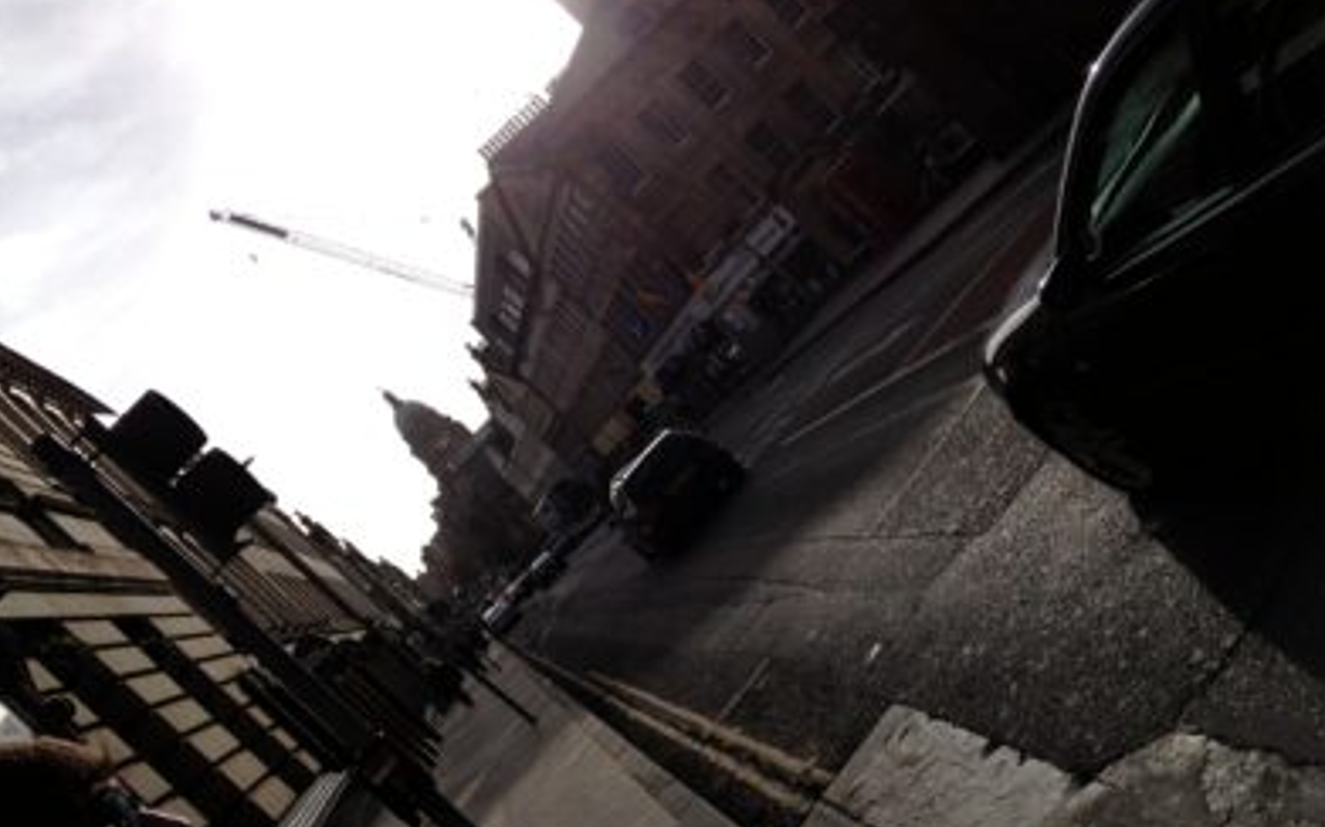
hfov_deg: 51.6
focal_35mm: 38
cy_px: 407
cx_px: 664
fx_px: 1372
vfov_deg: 33.5
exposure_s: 1/3690
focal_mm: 4.28
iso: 50
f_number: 2.4
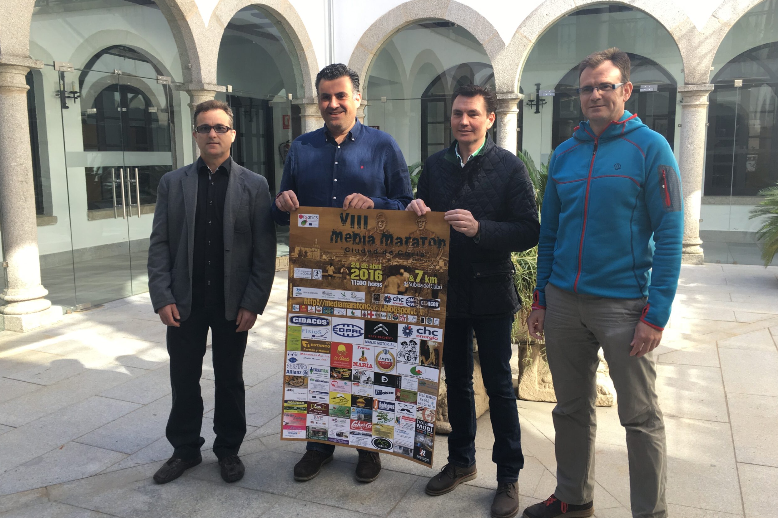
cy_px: 248
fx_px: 670
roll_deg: +0.2
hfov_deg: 60.3
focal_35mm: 31
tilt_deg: -7.0
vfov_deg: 42.3
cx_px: 391
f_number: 2.2
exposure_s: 1/100
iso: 25
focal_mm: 4.15
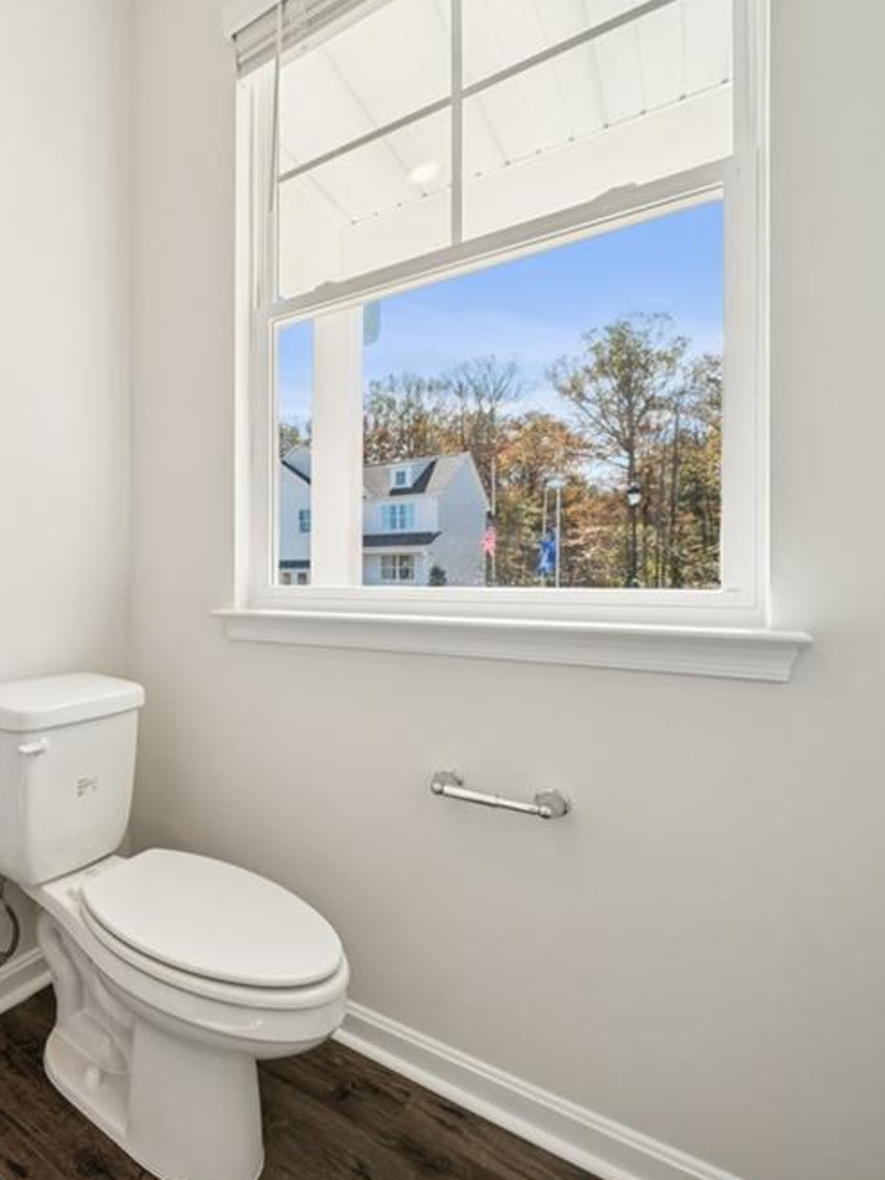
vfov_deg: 87.7
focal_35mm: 18
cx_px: 61
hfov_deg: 59.0
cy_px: 578
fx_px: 614
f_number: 8
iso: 125
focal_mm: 12
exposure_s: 1/60
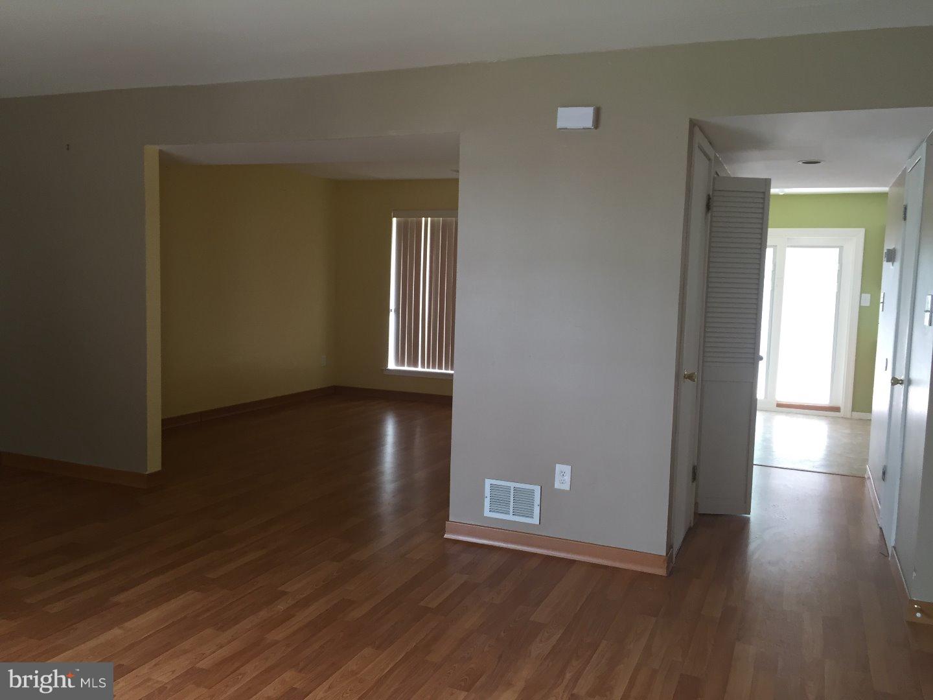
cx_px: 466
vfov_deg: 48.2
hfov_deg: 61.7
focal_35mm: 29
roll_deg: -2.3
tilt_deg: -4.9
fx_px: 782
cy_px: 350
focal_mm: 4.15
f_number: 2.2
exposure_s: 1/30
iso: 64
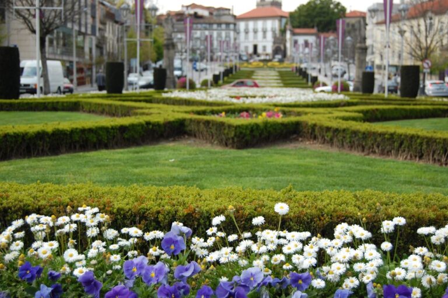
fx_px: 709
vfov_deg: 23.7
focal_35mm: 57
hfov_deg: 35.1
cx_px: 224
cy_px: 149
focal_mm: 38
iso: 400
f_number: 4.8
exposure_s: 1/800
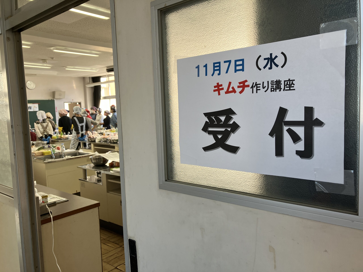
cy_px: 136
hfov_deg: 63.4
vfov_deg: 49.7
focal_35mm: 28
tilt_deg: -4.5
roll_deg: +2.1
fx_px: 294
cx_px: 182
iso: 40
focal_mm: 3.99
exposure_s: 1/121
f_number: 1.8
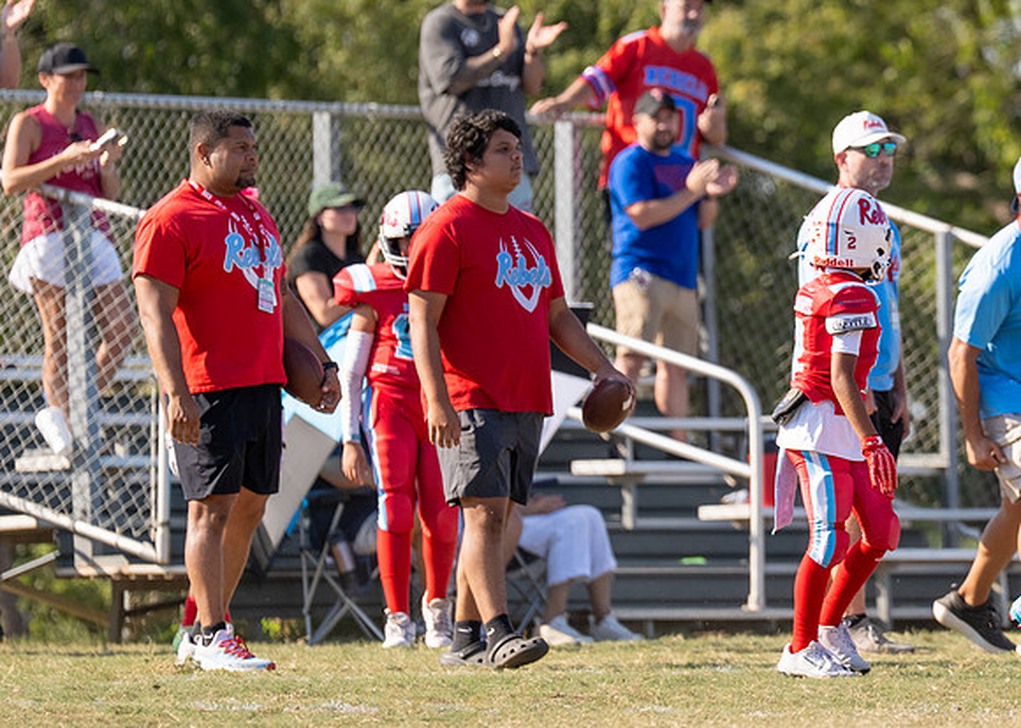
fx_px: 13615
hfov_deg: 4.3
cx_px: 938
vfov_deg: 3.1
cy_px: 317
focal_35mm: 470
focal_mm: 200
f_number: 3.2
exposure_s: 1/2000
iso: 100
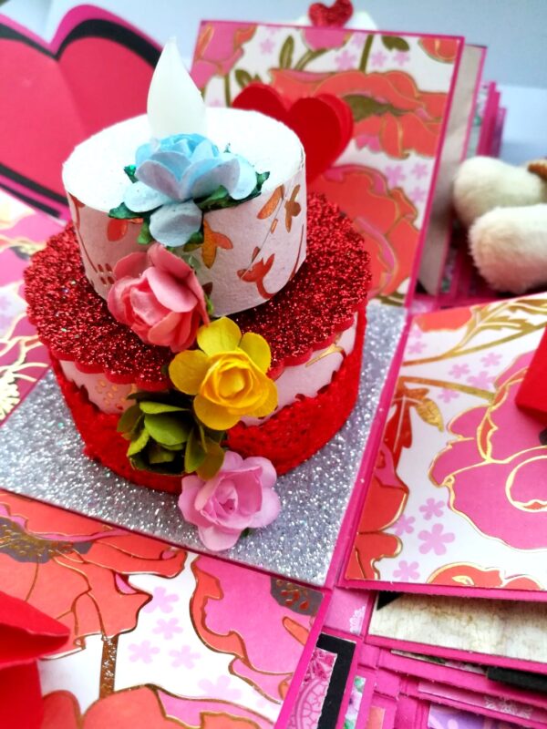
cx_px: 274
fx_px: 548
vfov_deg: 67.3
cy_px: 364
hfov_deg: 53.1
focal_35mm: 26
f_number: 2.2
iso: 200
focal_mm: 3.83
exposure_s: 1/30
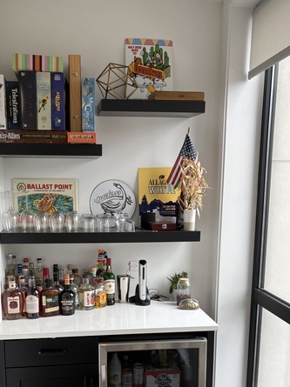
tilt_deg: -10.5
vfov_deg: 46.8
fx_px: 436
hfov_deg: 36.7
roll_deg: +0.0
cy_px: 272
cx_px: 122
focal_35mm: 39
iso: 40
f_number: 1.6
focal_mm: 5.96
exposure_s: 1/120
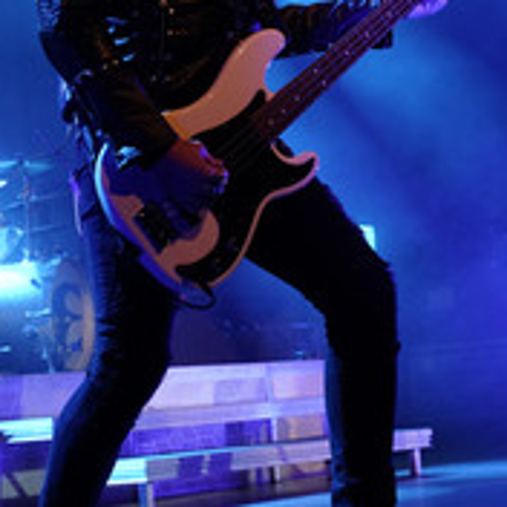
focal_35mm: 102
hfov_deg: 16.9
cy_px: 78
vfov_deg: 16.9
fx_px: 1690
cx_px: 402
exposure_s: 1/320
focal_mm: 47
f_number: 5.6
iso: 2500
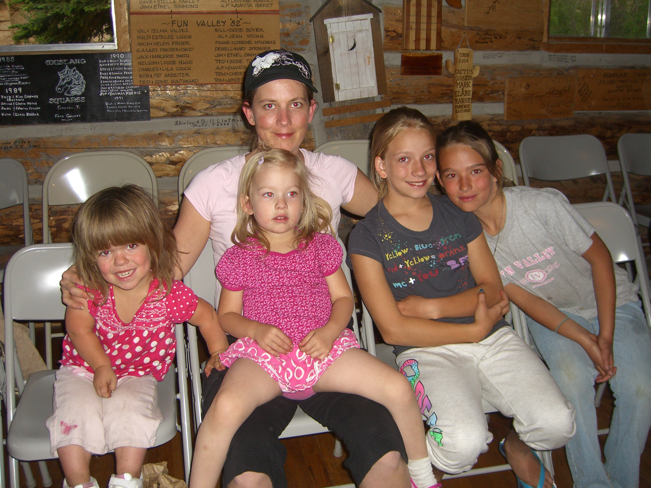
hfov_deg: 49.0
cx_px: 326
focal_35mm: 38
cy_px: 244
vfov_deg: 37.7
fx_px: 715
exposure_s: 1/60
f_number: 2.8
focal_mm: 7.9
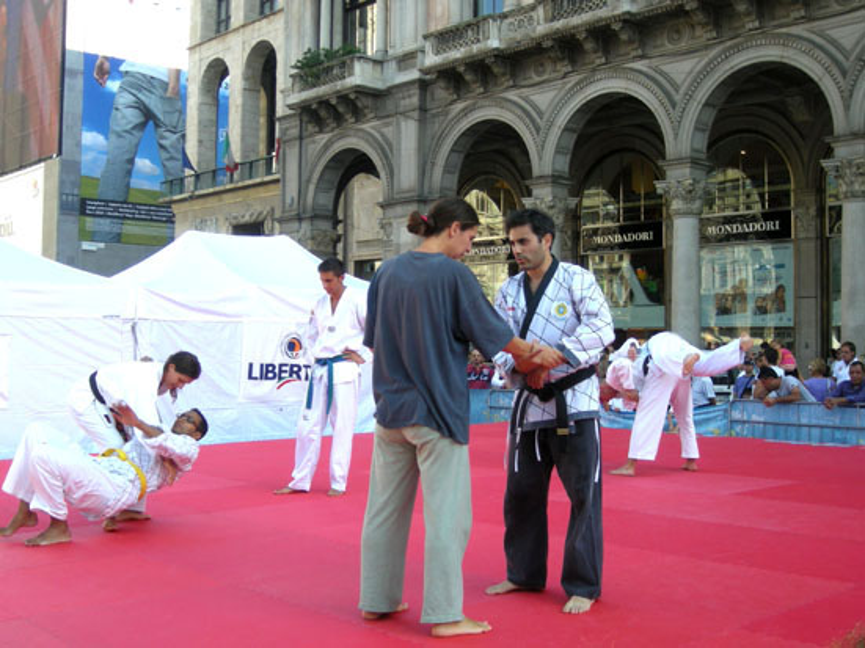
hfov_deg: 43.0
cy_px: 324
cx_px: 432
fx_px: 1099
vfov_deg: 32.9
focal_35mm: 44
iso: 50
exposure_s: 1/240
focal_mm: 7.1
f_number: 3.1
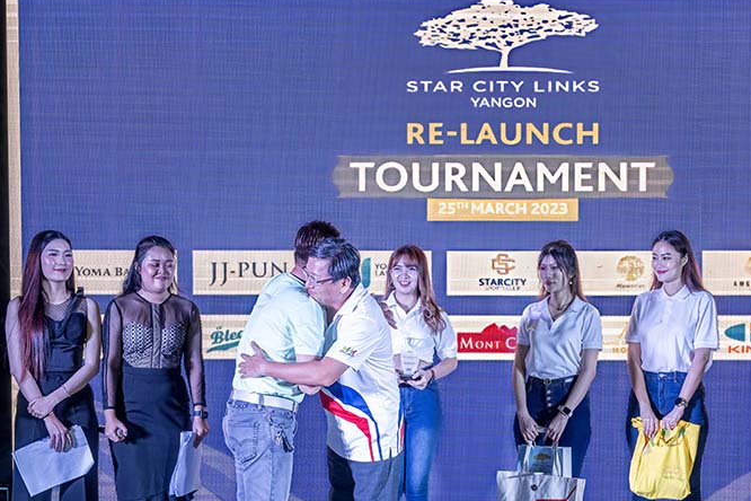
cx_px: 496
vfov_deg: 27.4
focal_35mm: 49
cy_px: 311
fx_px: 1022
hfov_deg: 39.9
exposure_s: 1/200
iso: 720
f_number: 3.5
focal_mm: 34
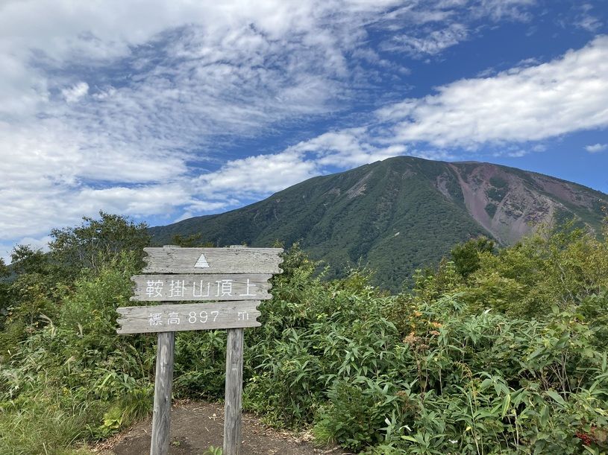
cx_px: 304
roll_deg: +1.0
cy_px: 228
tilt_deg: +8.6
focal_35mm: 28
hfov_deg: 63.5
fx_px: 492
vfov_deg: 49.7
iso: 32
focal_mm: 3.99
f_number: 1.8
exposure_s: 1/1736
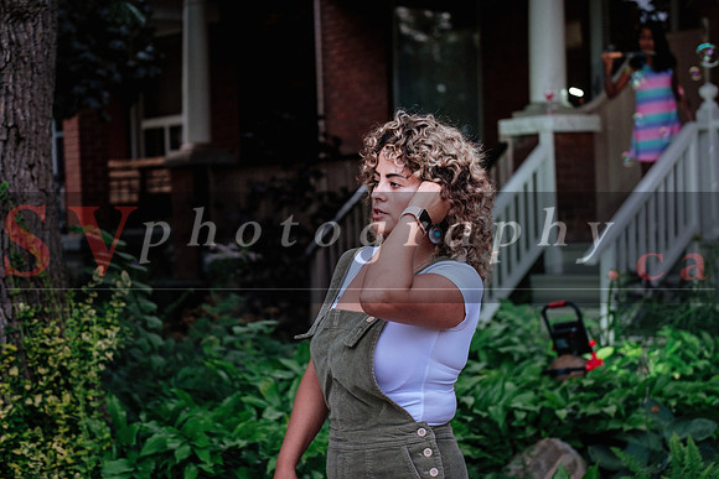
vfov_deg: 18.2
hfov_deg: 27.0
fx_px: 1498
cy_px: 240
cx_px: 360
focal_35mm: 75
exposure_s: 1/250
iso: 1600
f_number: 2.8
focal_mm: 50
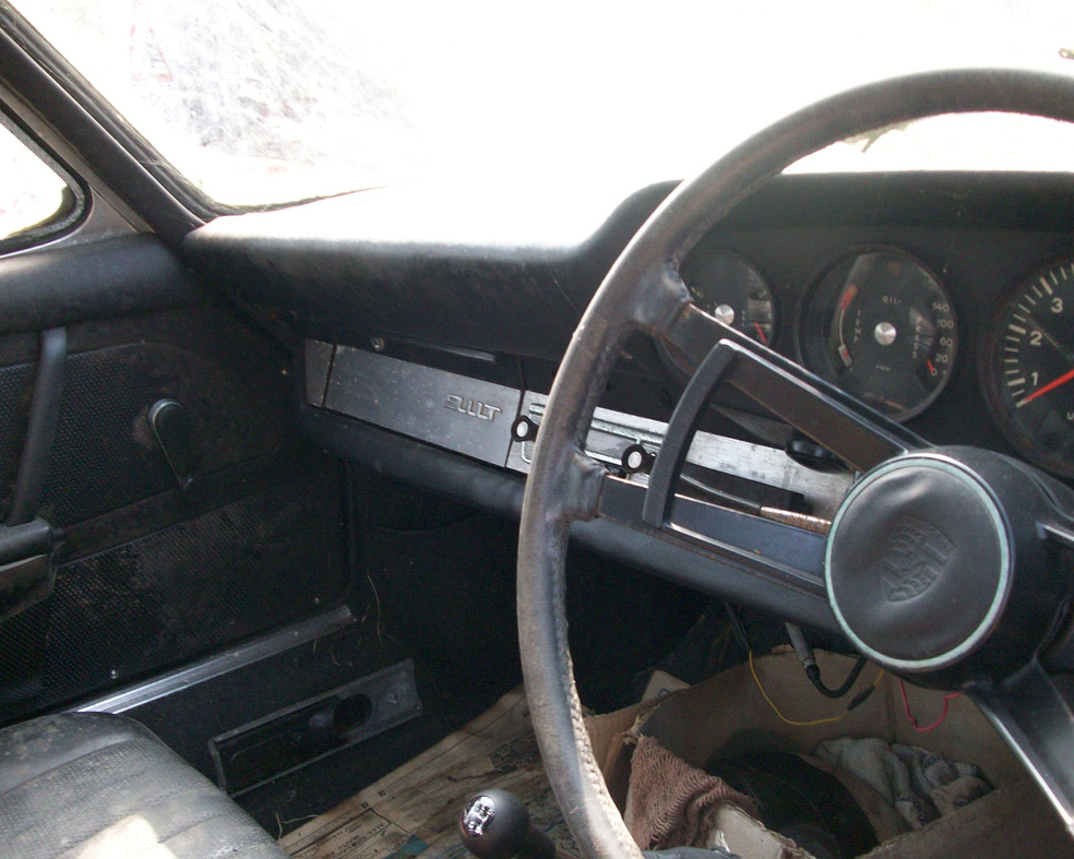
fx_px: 1144
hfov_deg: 50.3
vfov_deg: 41.1
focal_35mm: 36
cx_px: 541
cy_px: 432
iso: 116
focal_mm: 5.7
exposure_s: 1/128
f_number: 2.8
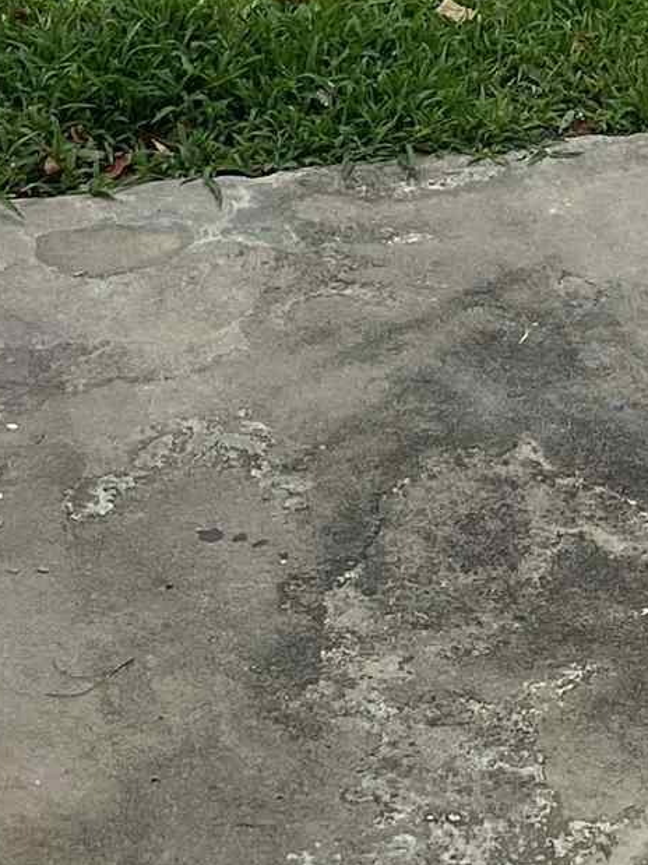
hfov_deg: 11.5
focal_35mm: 129
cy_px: -551
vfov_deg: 14.0
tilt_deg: -13.9
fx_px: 3221
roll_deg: -0.3
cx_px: 384
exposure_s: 1/1395
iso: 32
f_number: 1.8
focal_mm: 4.25
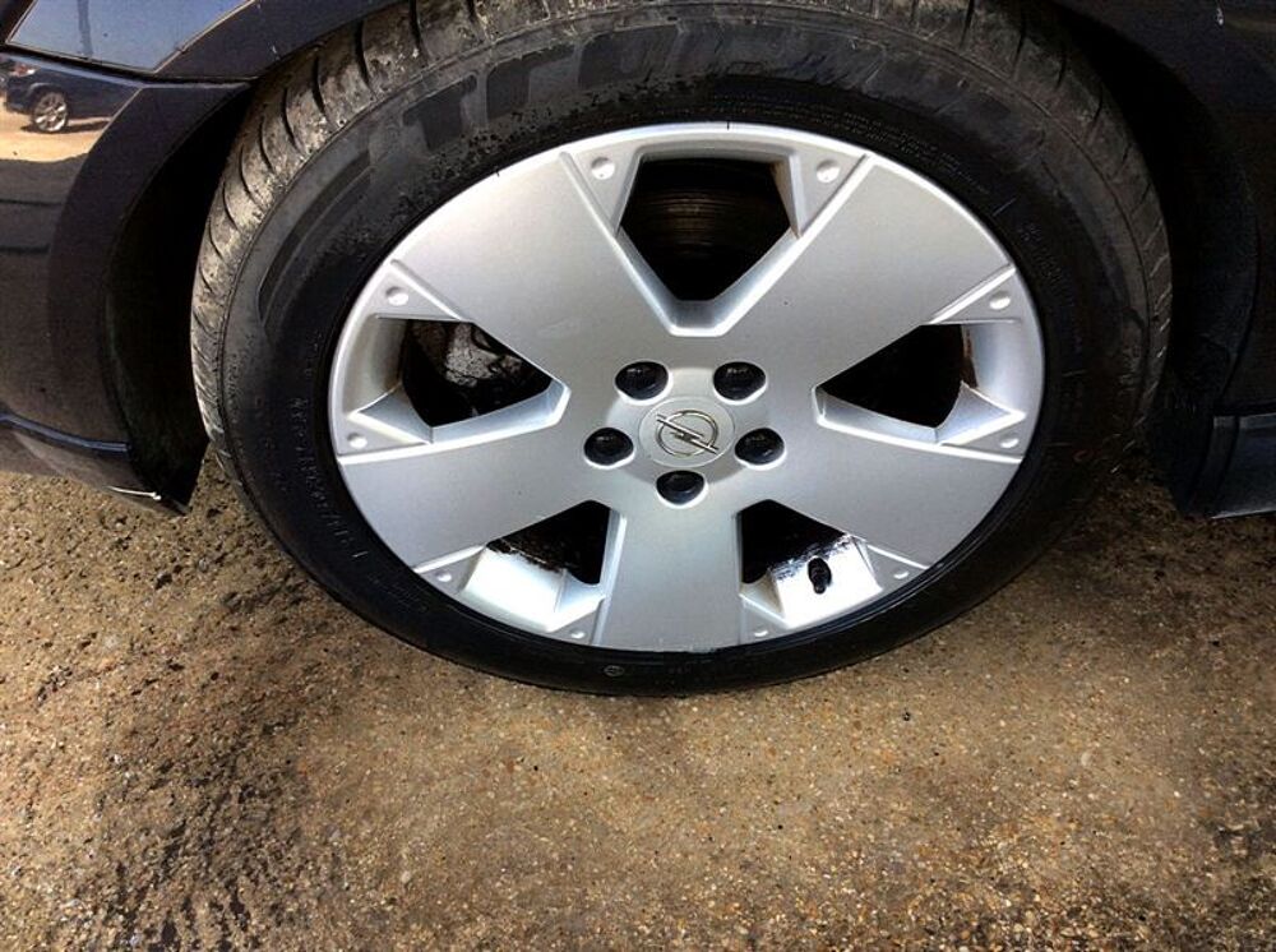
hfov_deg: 56.9
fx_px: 1177
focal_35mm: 32
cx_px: 638
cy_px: 476
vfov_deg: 44.0
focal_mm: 3.3
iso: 50
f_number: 2.4
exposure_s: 1/100
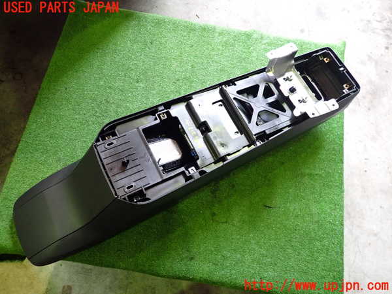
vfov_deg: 54.9
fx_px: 283
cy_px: 147
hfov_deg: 69.4
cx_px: 196
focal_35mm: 25
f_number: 2
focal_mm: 4.5
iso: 250
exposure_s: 1/30
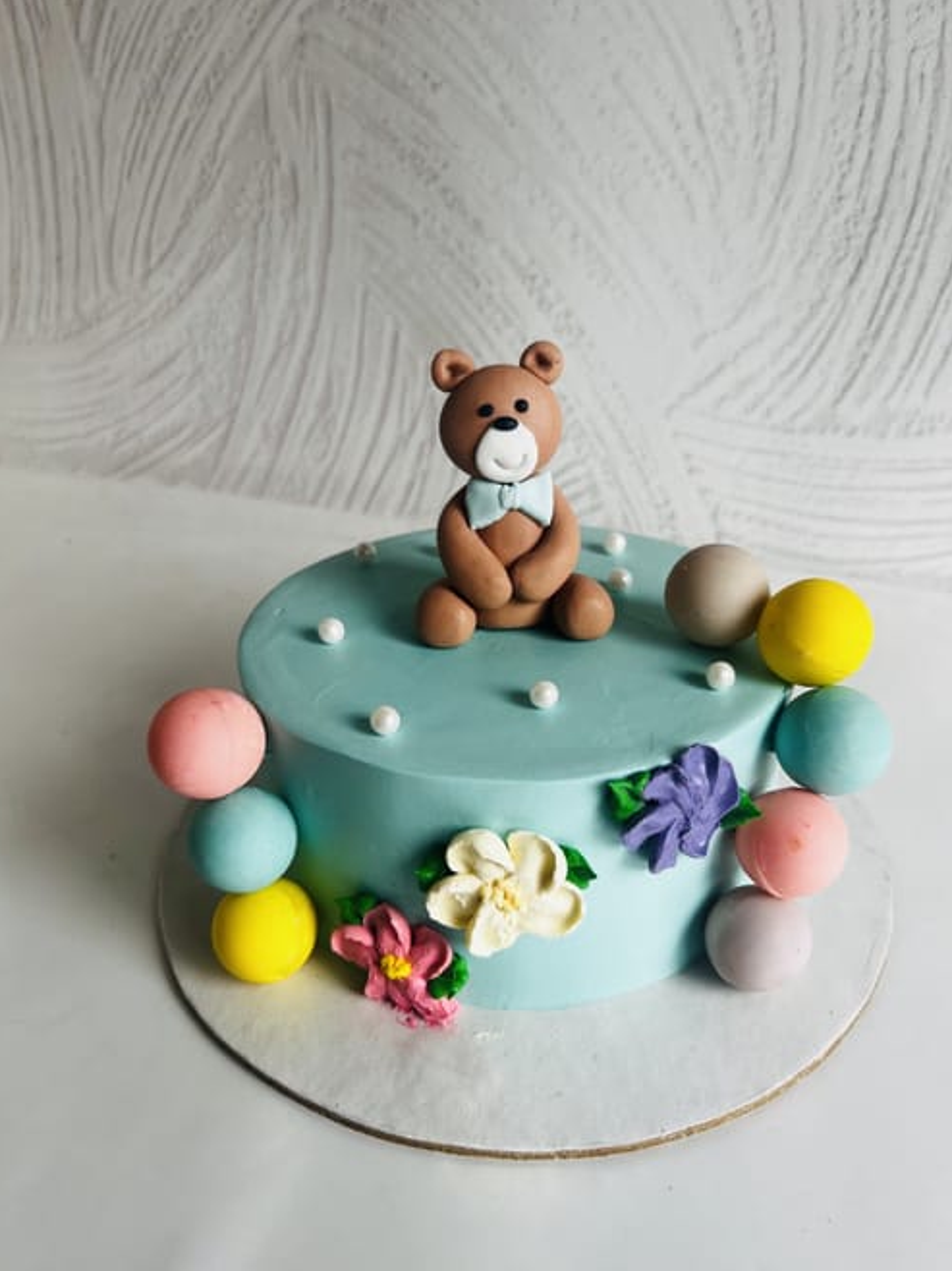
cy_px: 650
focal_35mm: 27
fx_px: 991
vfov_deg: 65.3
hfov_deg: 51.3
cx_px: 473
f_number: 1.5
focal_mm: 5.7
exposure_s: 1/158
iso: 40
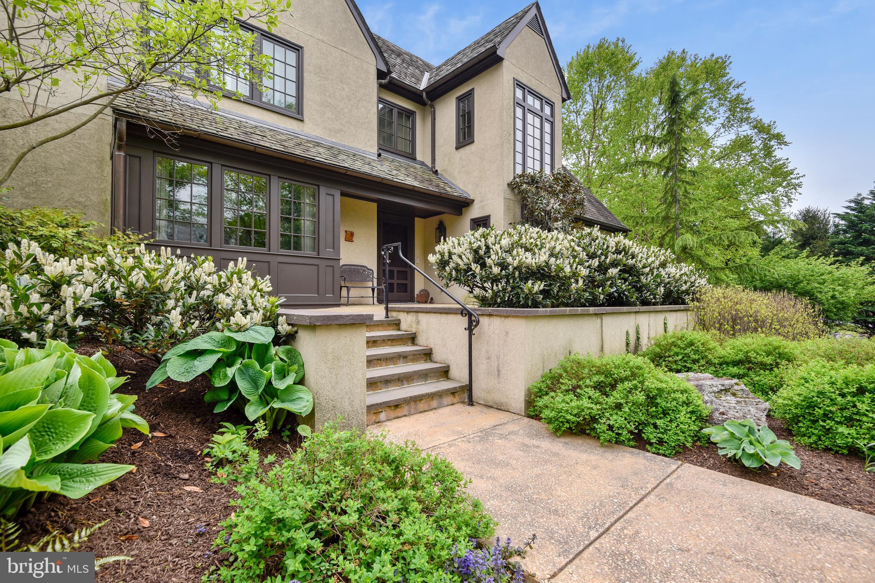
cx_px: 438
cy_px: 292
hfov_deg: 96.7
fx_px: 389
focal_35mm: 16
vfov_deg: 73.7
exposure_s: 1/125
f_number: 5.6
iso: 100
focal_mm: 16
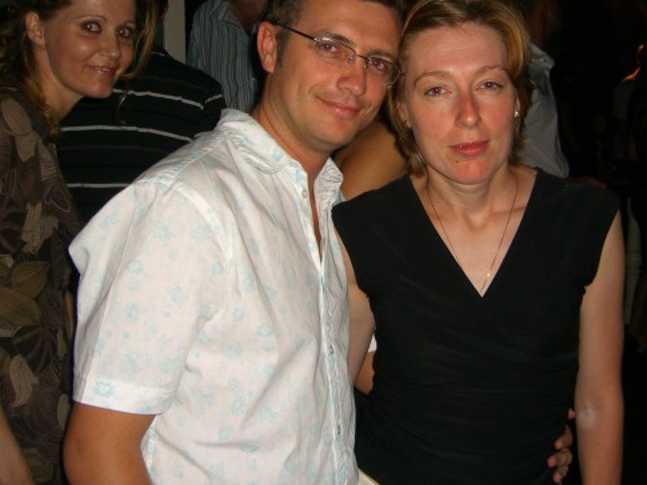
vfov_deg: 30.8
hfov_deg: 40.3
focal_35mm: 47
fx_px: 879
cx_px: 374
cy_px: 188
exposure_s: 1/60
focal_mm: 7.9
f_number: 2.8
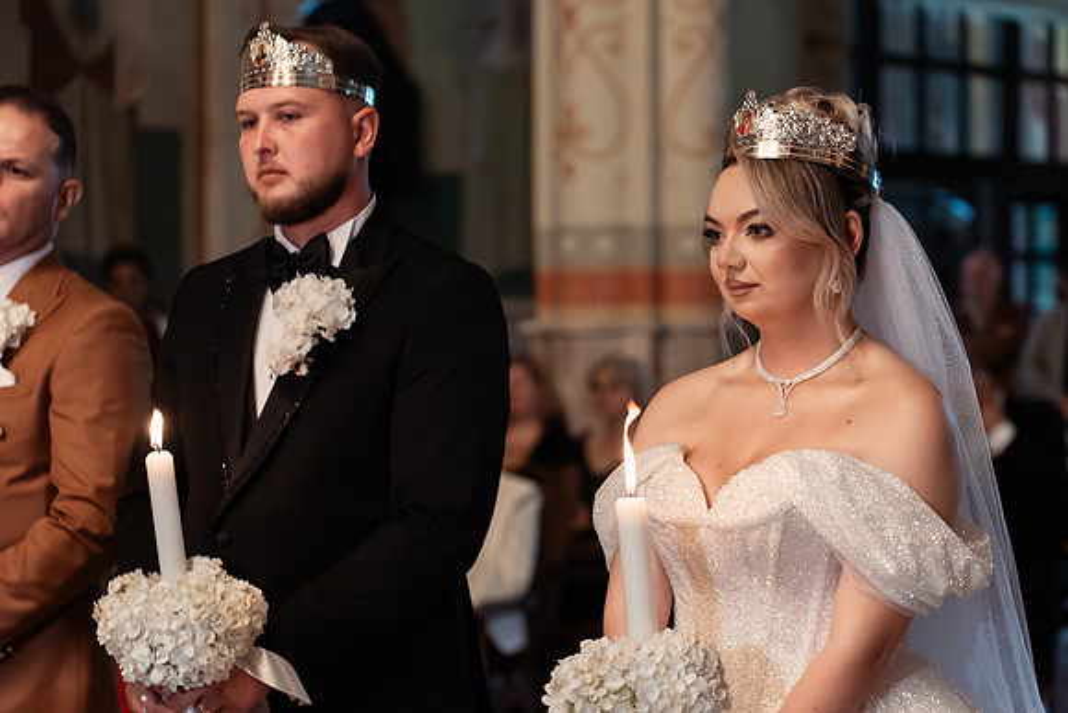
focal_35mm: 90
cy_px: 356
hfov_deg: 22.6
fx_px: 2670
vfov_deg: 15.2
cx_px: 534
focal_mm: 90
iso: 3200
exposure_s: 1/250
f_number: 3.5
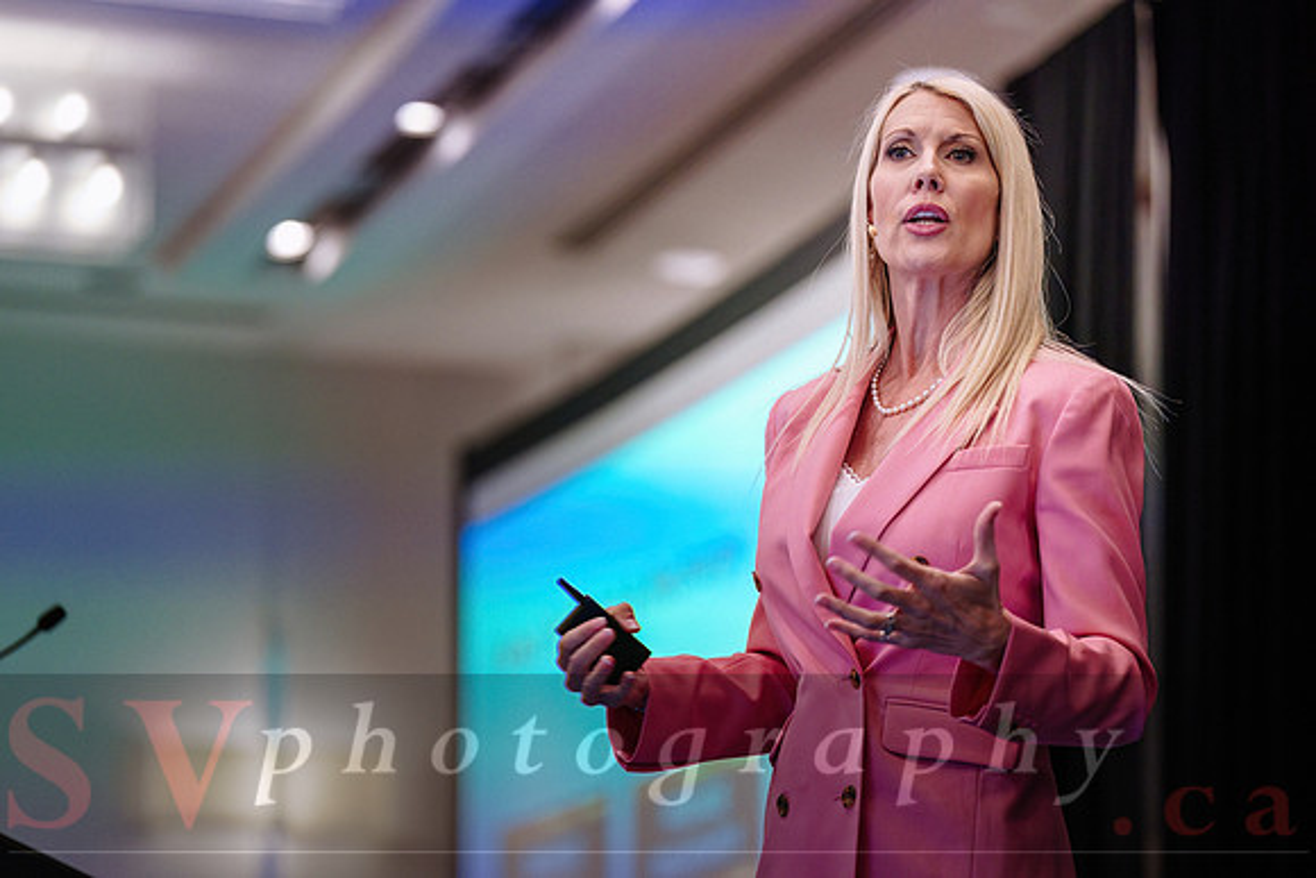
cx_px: 658
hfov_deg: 15.6
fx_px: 4790
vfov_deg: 10.5
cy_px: 439
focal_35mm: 131
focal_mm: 131
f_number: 2.8
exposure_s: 1/200
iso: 2500
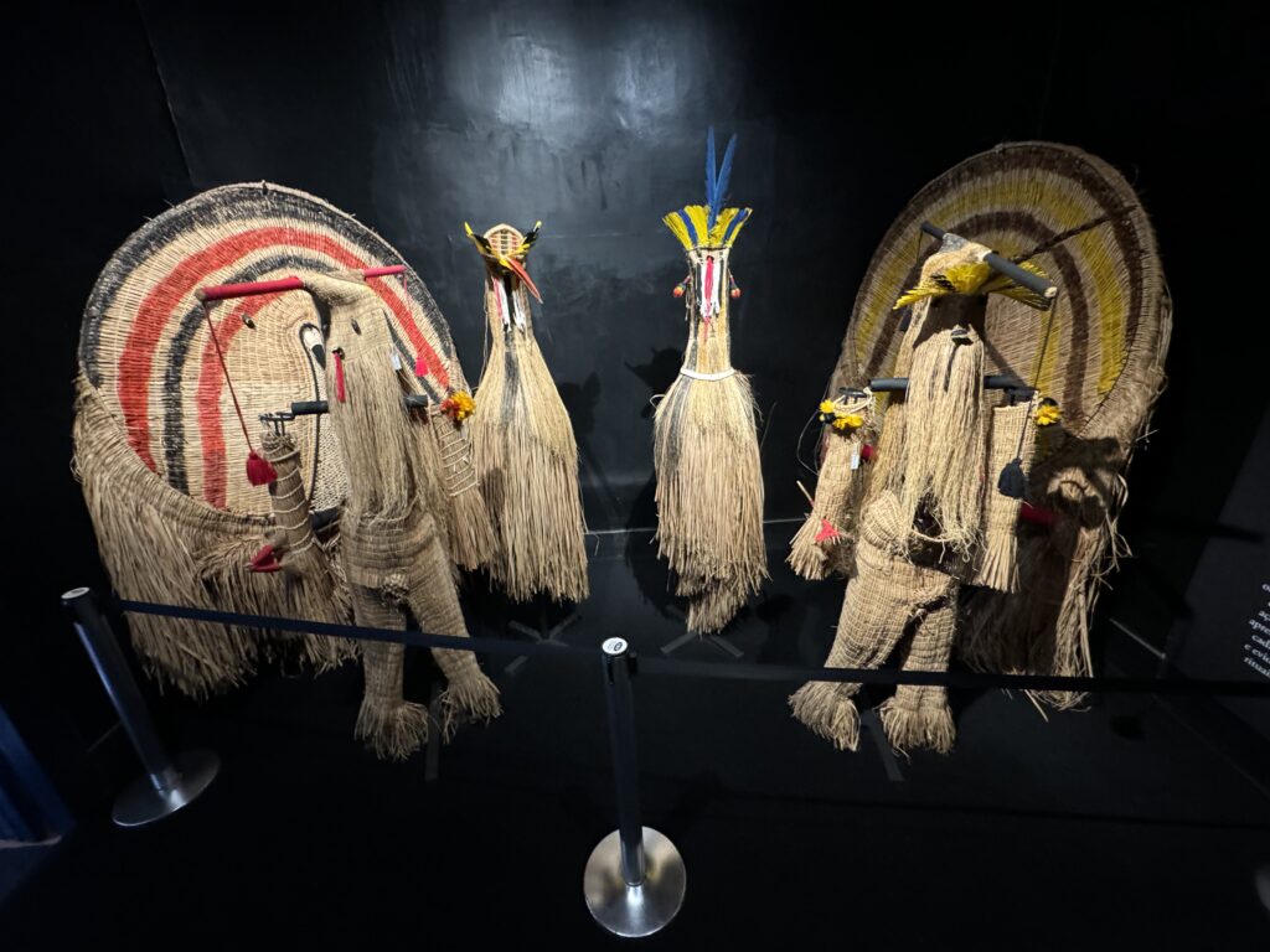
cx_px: 635
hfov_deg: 102.1
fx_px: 514
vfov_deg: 85.7
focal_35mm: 14
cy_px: 476
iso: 1000
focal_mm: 2.22
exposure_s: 1/40
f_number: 2.2
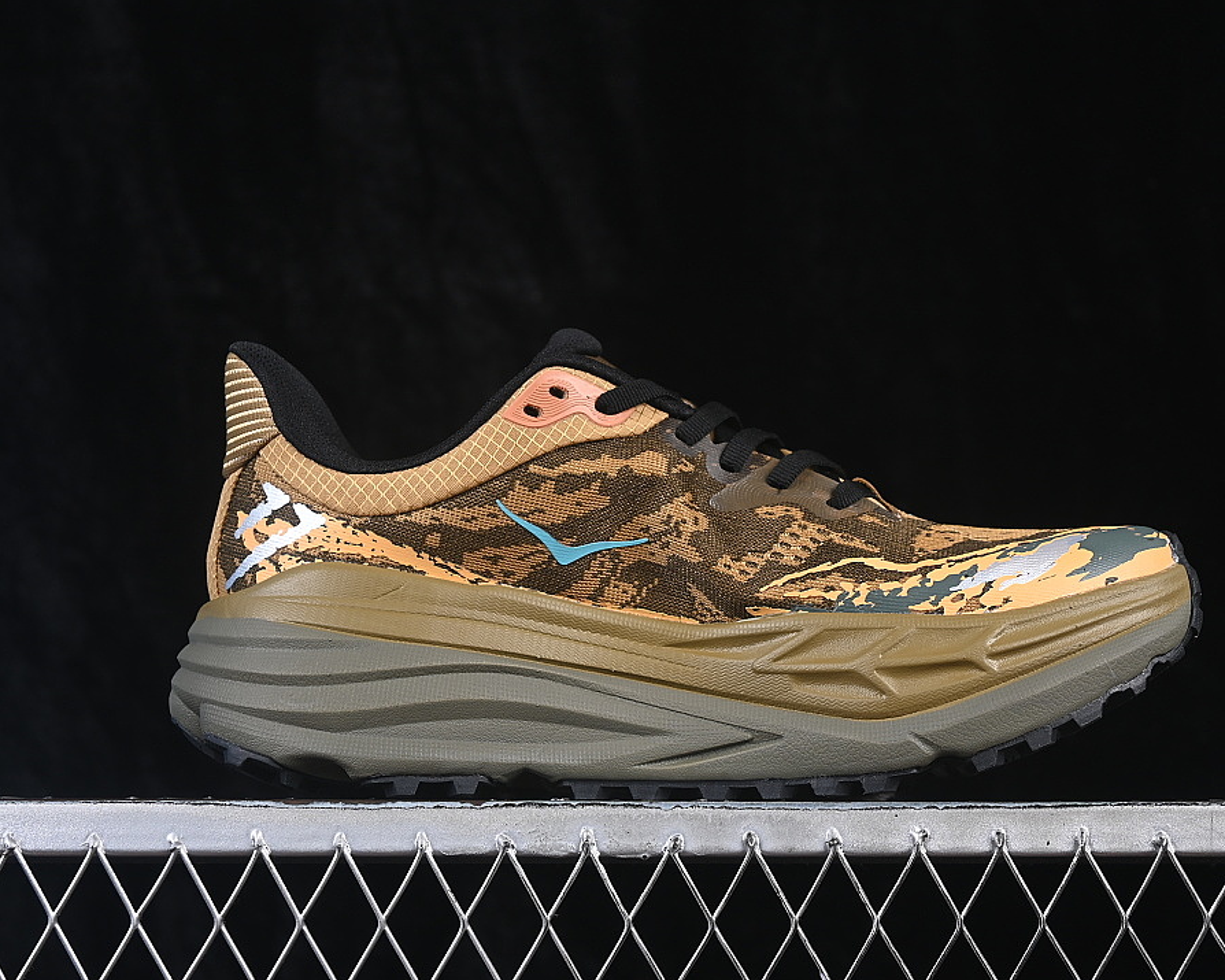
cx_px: 671
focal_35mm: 85
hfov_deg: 22.5
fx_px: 3081
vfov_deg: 18.1
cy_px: 491
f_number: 7.1
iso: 160
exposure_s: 1/80
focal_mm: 50
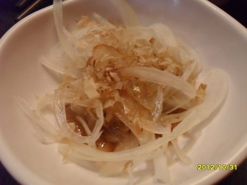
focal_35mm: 35
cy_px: 92
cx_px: 124
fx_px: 250
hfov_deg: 52.6
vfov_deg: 40.7
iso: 400
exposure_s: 1/30
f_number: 2.8
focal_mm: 6.2
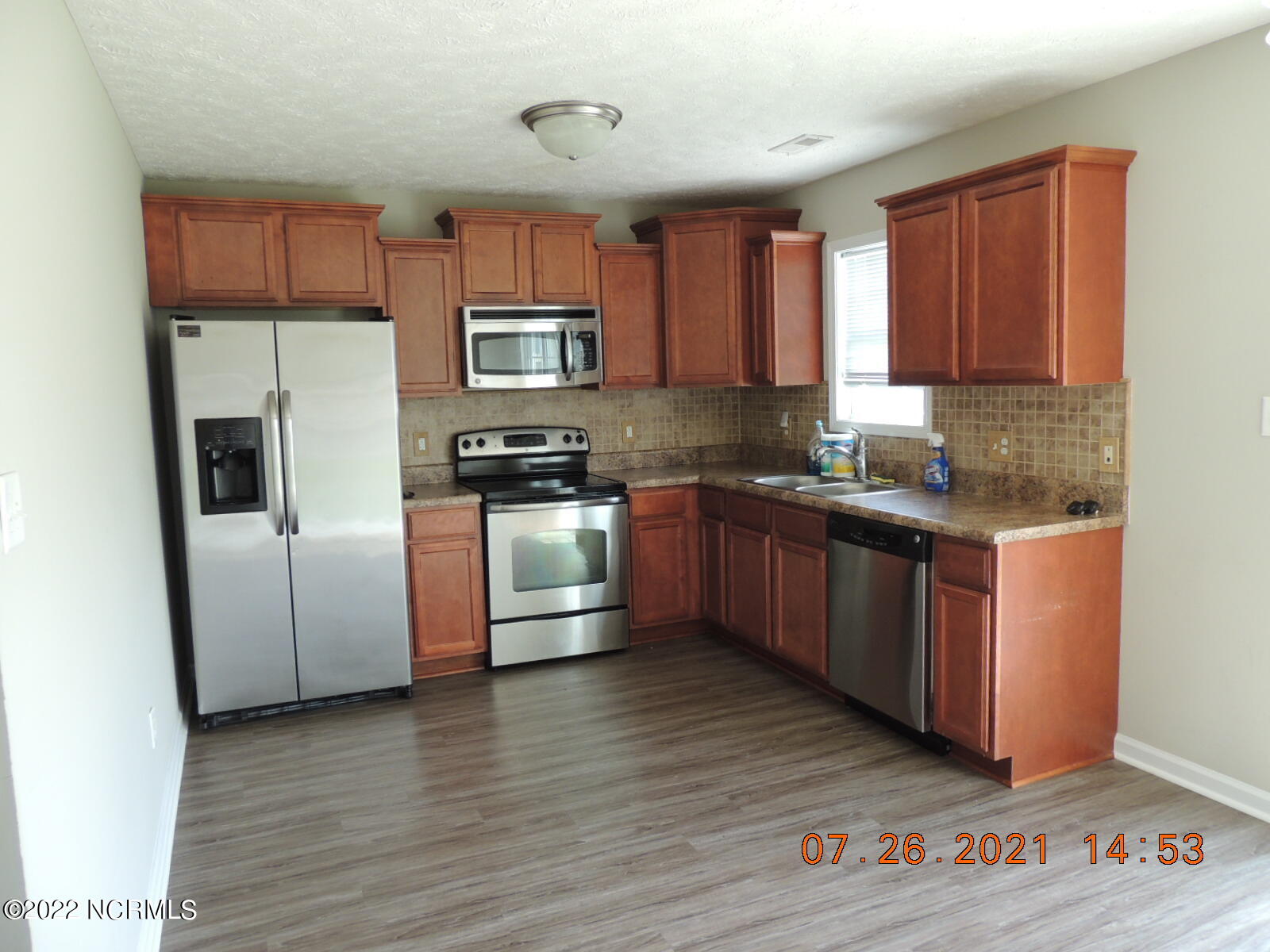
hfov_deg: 71.6
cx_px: 635
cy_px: 476
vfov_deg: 56.8
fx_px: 881
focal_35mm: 24
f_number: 3
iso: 180
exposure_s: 1/30
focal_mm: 4.3
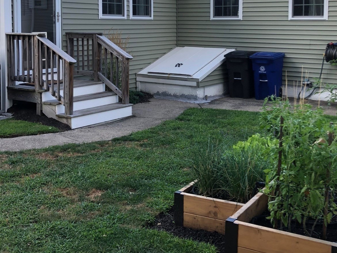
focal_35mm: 49
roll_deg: +0.3
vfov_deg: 29.2
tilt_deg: -3.9
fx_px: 477
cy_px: 59
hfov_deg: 38.8
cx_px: 193
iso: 20
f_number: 1.8
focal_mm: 3.99
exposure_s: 1/186
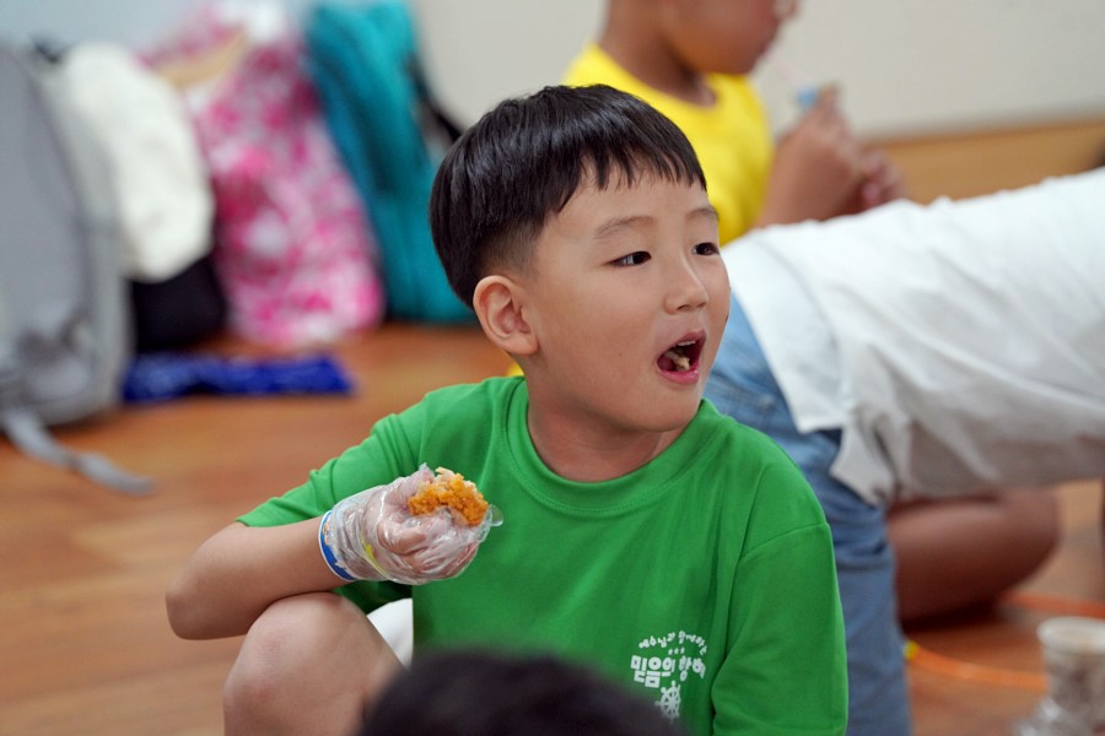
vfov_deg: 7.6
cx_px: 552
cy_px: 368
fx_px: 5525
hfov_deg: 11.4
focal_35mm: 180
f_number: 4
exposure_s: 1/200
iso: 2500
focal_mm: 180
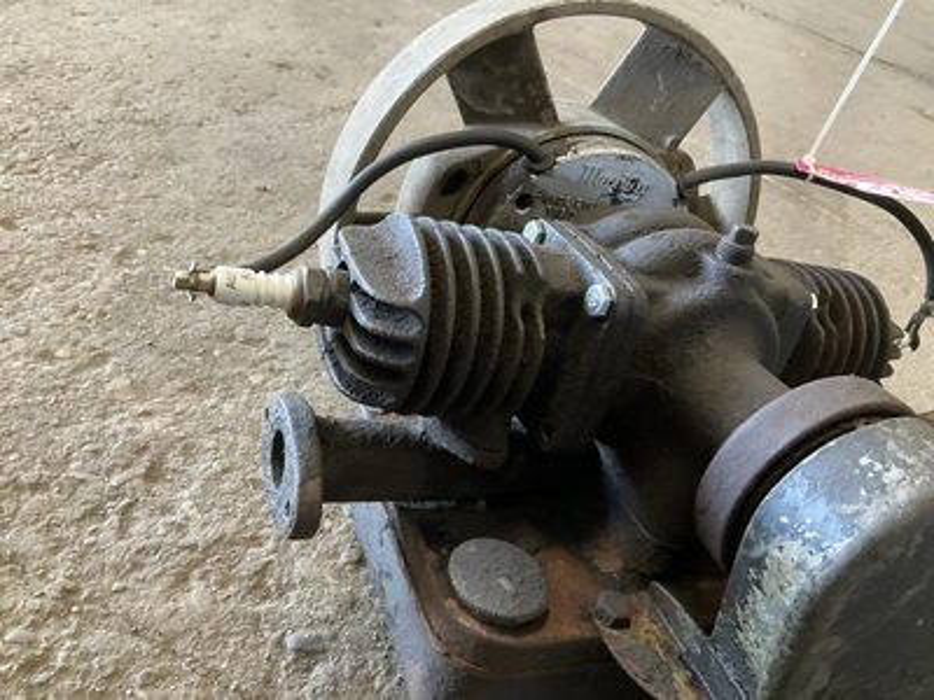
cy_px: 350
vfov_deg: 48.2
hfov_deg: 61.7
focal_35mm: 29
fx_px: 782
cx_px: 467
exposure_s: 1/60
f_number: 1.8
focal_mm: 3
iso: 250
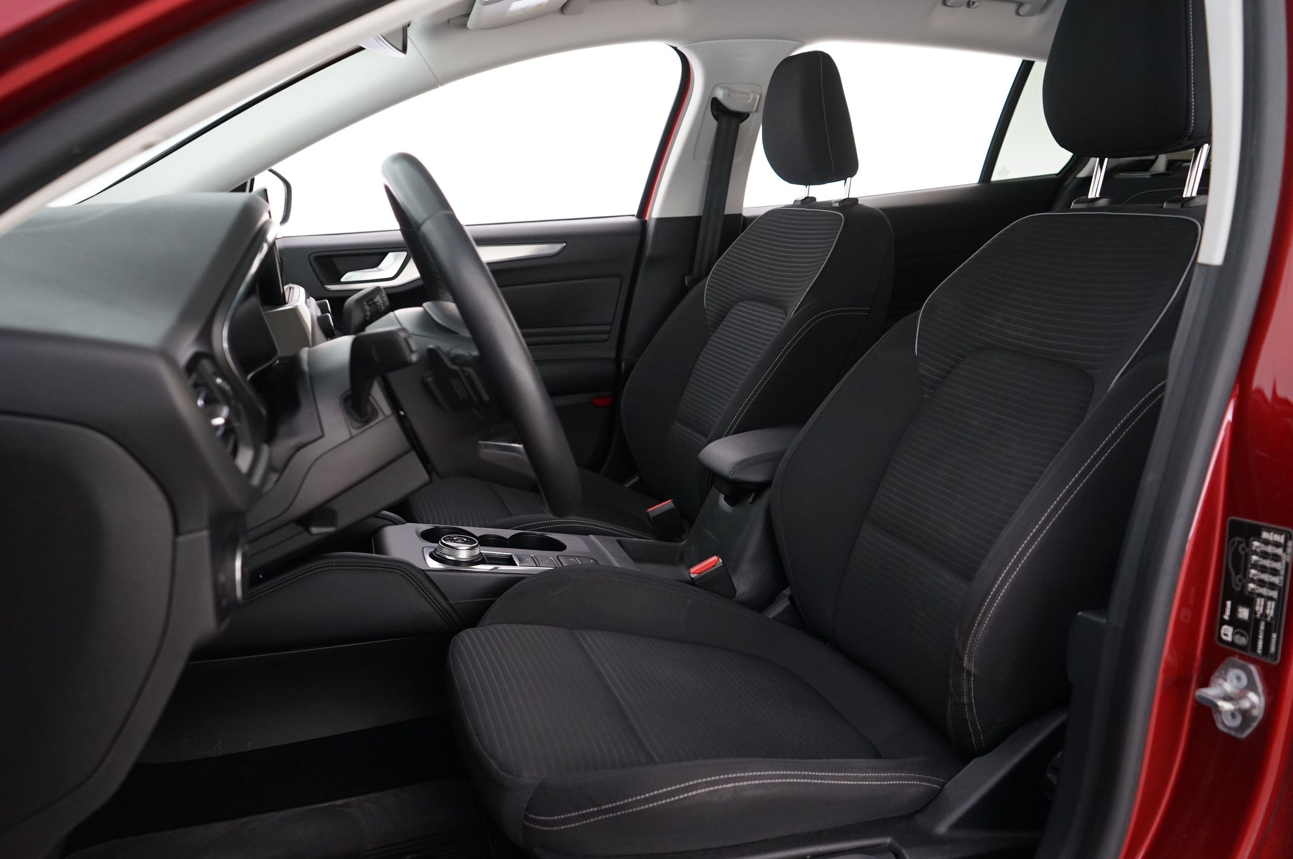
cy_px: 430
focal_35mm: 28
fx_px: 1005
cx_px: 646
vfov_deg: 46.3
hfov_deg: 65.5
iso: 1600
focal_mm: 28
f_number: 4.5
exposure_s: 1/10
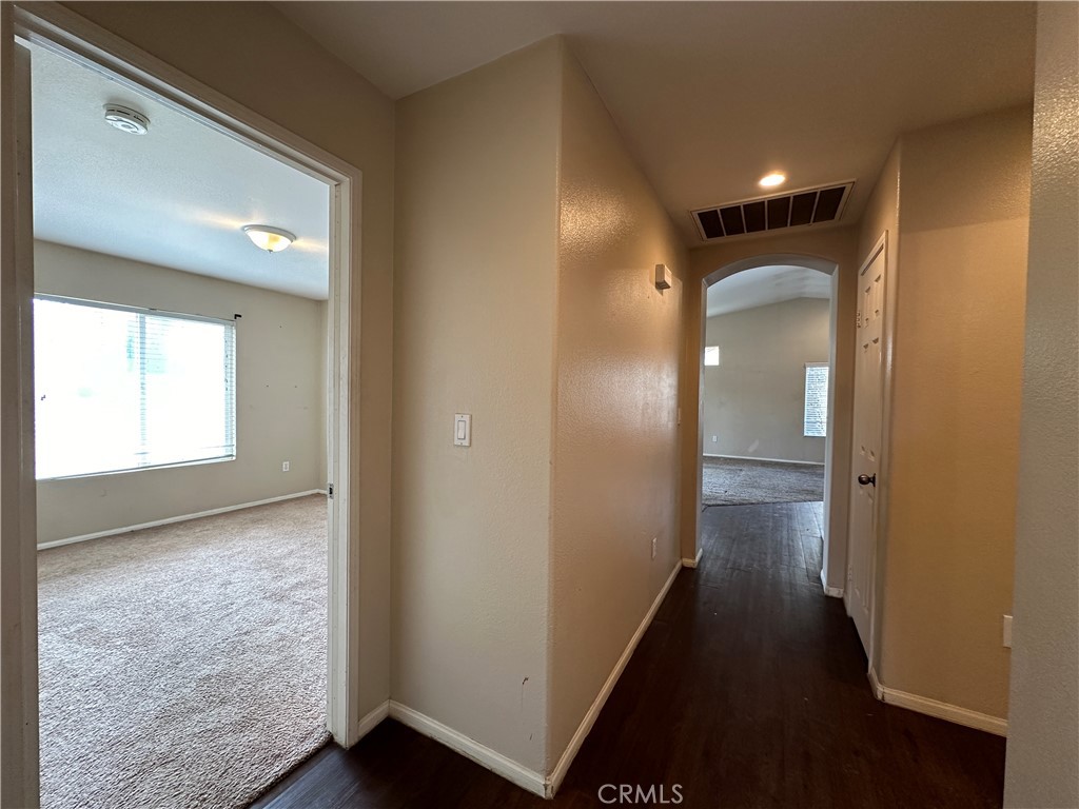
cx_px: 540
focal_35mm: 14
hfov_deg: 102.1
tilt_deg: -1.1
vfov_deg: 85.7
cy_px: 404
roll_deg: -1.2
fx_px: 436
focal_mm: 2.22
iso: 160
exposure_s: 1/60
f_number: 2.2
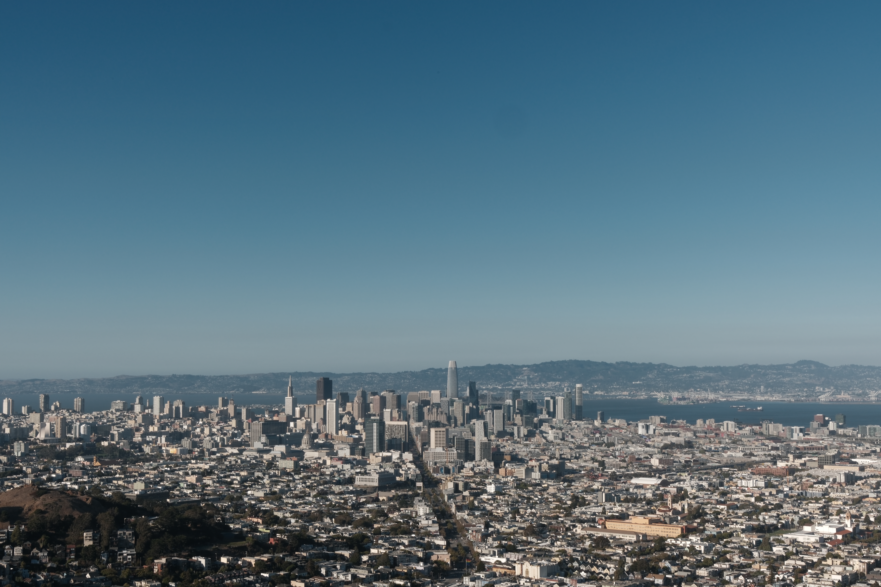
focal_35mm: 50
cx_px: 440
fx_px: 1224
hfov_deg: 39.6
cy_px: 294
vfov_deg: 27.0
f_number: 14
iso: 80
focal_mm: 33
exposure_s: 1/100
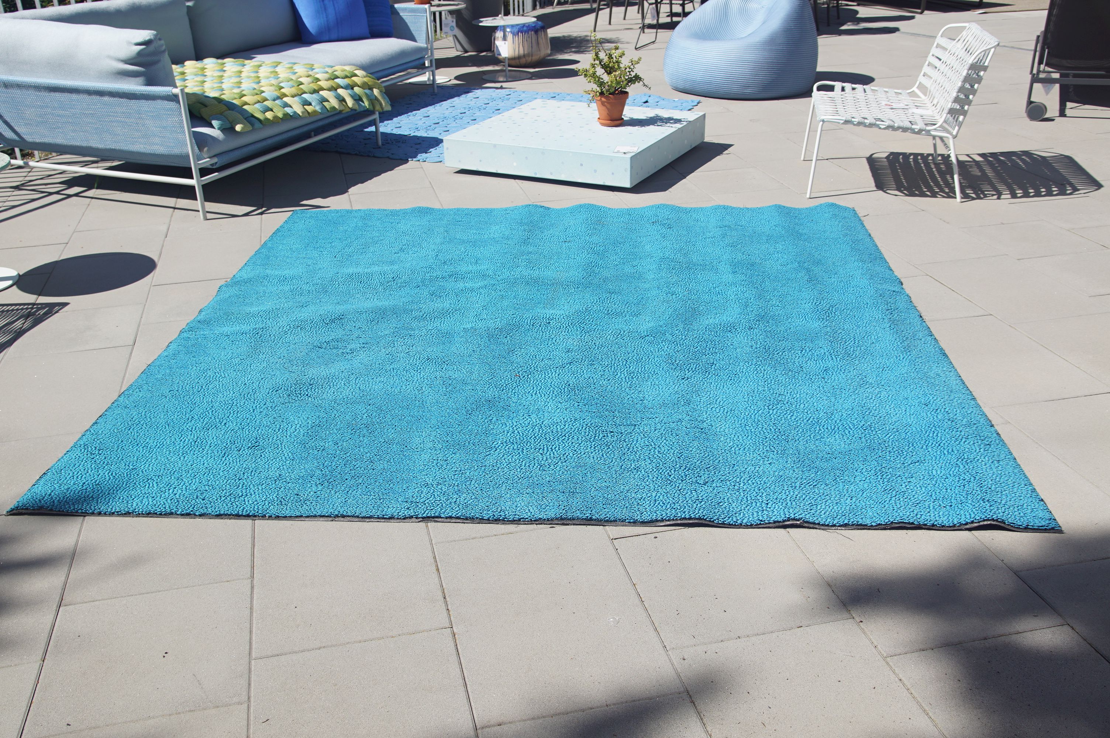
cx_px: 555
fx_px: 1109
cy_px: 369
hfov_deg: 53.2
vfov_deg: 36.8
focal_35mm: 36
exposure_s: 1/400
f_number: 6.3
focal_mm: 24
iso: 100
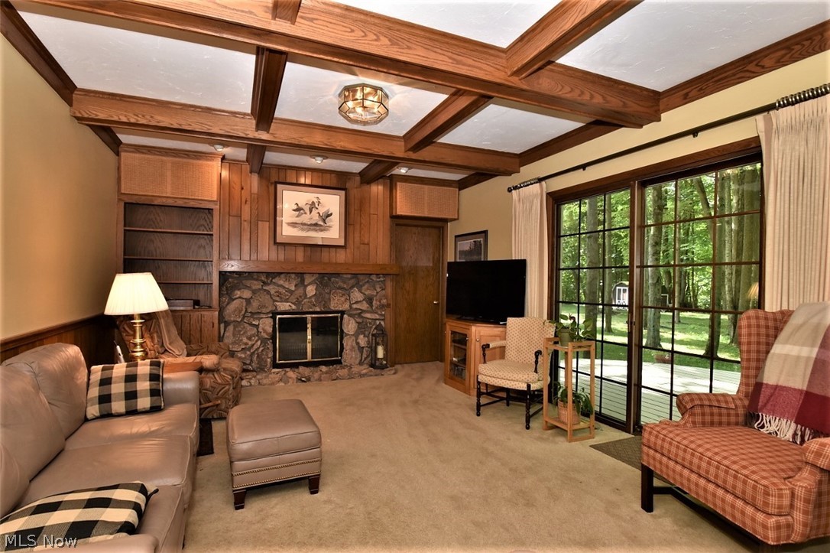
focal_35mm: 17
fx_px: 398
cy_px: 276
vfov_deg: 69.6
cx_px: 415
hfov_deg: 92.5
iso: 400
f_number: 11
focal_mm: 11.5
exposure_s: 1/60
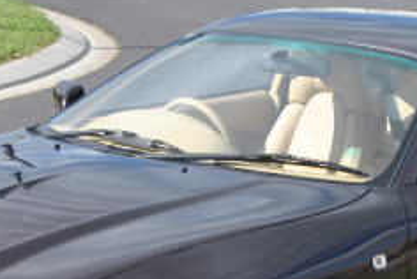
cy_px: 264
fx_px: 1647
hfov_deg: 14.4
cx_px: 234
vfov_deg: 9.6
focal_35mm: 142
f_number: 8
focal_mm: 28
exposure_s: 1/250
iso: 100
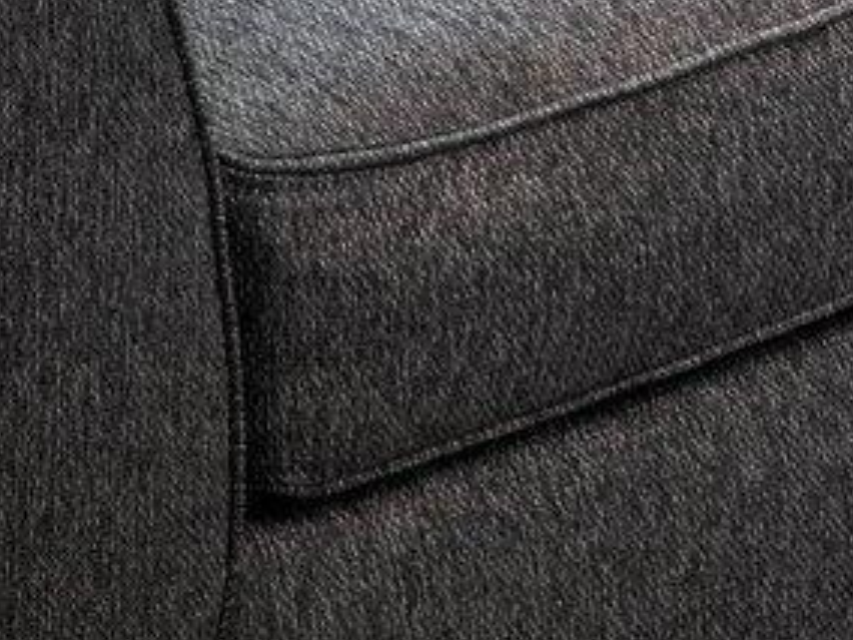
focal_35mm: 125
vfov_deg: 9.1
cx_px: -1012
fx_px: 3080
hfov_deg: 13.0
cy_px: -1393
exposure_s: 1
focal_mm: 12
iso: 400
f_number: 8
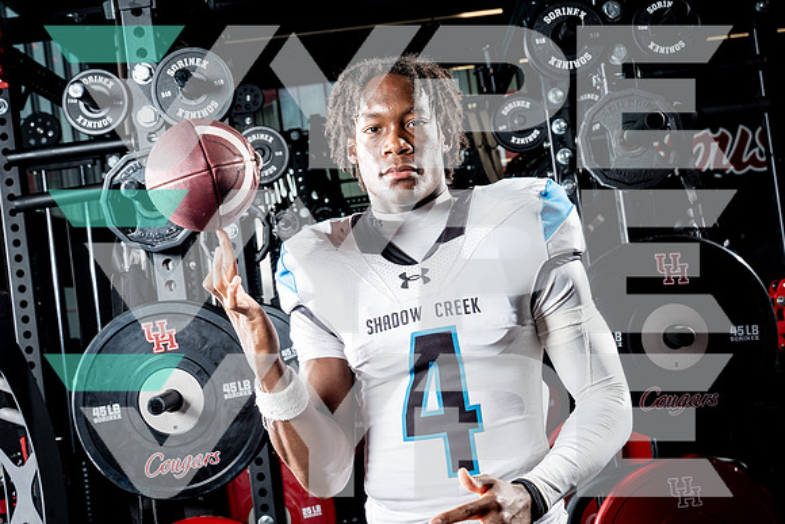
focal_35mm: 54
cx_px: 392
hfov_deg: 36.9
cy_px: 262
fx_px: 1178
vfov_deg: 25.1
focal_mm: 54
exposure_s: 1/250
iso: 640
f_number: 9
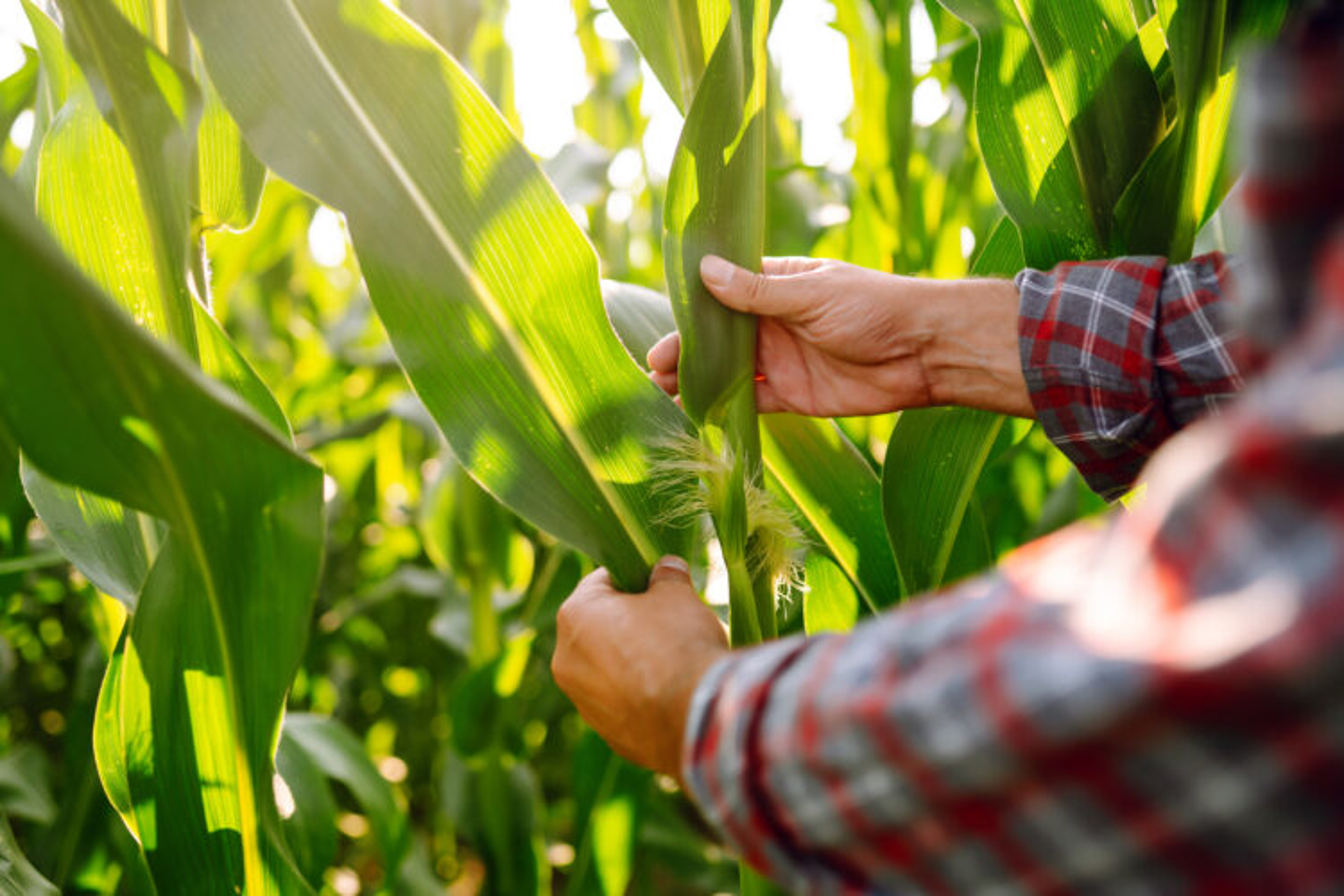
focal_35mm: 35
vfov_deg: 37.9
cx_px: 672
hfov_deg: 54.4
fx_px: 1307
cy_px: 448
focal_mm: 35
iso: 100
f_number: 2
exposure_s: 1/500
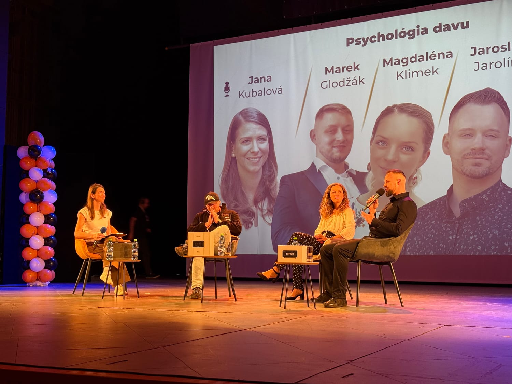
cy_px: 192
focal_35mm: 48
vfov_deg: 30.3
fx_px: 710
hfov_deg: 39.7
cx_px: 256
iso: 200
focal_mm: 6.76
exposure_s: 1/33
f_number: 1.78
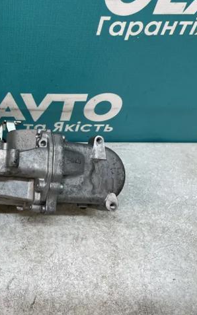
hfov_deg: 31.9
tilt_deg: -50.9
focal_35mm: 37
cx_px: 2
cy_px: 158
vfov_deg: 52.8
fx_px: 318
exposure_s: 1/100
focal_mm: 4.2
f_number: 1.6
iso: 100
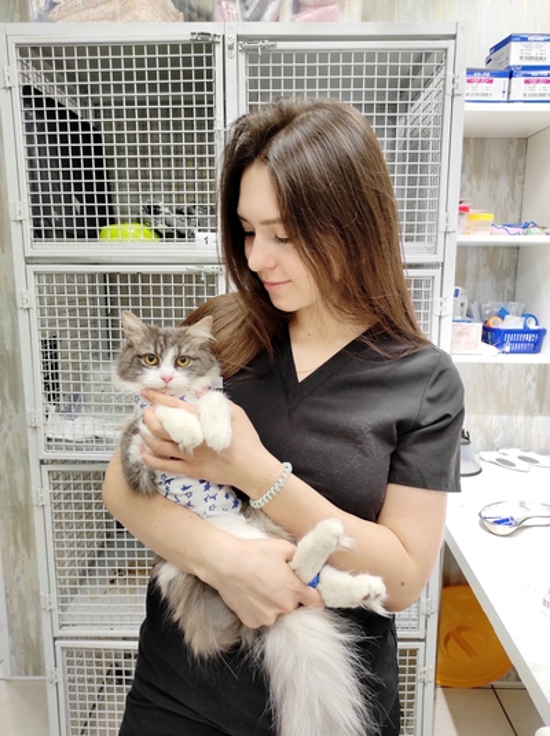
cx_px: 275
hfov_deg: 54.8
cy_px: 368
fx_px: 531
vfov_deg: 69.5
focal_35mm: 25
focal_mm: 5.43
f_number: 1.89
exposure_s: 1/60
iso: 120
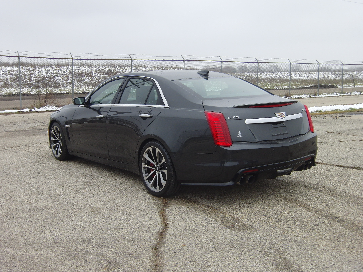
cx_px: 182
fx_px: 419
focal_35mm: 40
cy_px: 136
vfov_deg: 36.0
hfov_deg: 46.8
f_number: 3.8
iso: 100
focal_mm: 7.1
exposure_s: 1/60
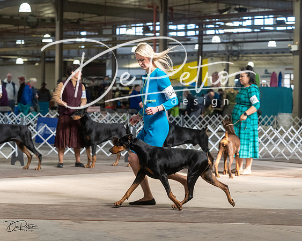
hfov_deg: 18.5
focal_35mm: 104
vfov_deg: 14.9
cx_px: 151
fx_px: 926
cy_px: 120
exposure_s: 1/400
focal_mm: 92
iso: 6400
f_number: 5
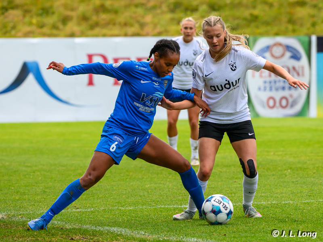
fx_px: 3659
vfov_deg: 3.8
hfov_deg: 5.1
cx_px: 256
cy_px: 90
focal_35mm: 392
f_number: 6.3
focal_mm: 250
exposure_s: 1/1000
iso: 800
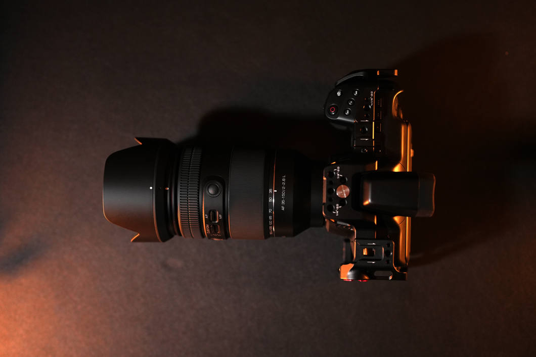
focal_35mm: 50
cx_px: 268
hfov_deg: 39.6
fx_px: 744
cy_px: 178
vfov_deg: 27.0
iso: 1250
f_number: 2.2
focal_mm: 50
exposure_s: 1/200
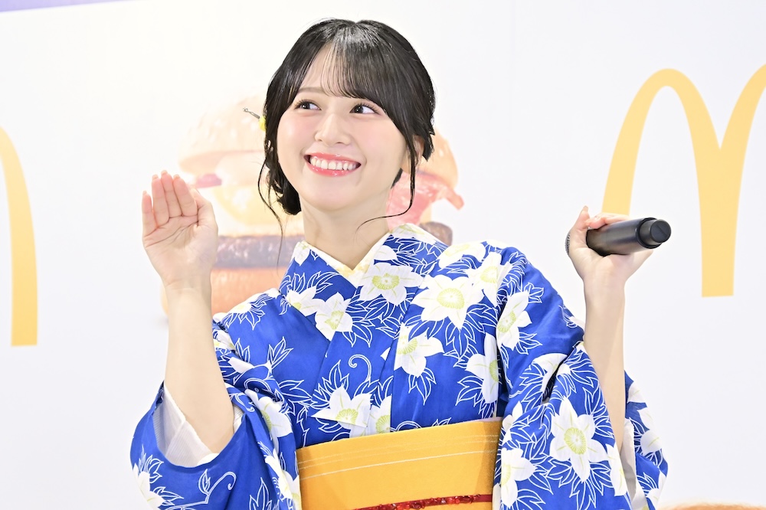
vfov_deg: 6.1
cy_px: 255
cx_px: 383
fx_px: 4786
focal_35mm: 225
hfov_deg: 9.2
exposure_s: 1/125
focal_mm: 150
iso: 4000
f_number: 6.3
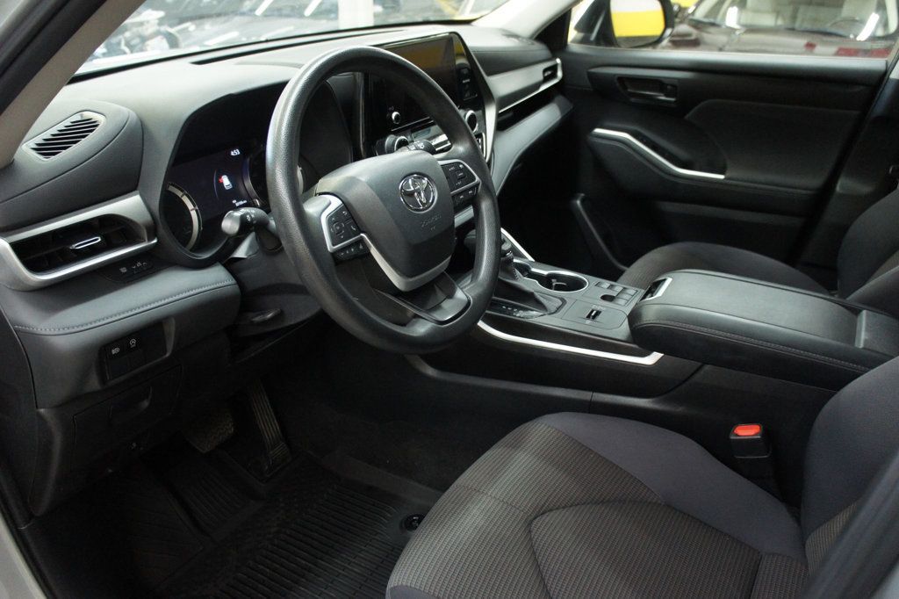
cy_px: 300
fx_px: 674
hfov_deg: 67.4
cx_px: 450
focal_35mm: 27
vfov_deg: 47.9
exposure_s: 1/30
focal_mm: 18
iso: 1250
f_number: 3.5
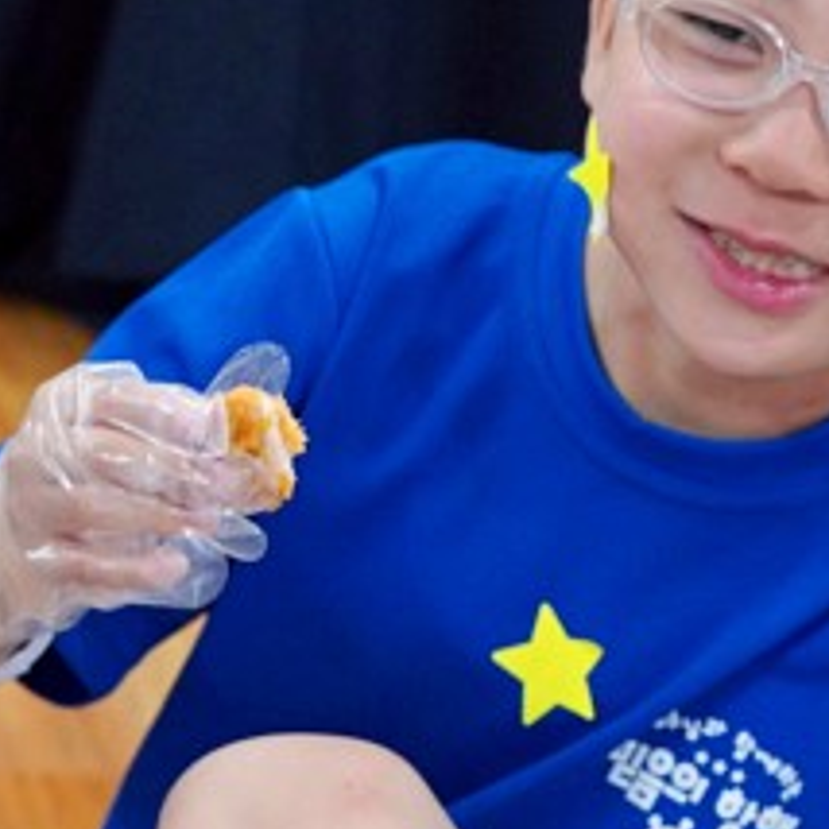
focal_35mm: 250
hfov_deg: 6.9
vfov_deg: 7.0
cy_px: 531
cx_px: -395
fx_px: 6774
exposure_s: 1/160
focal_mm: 70
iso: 3200
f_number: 4
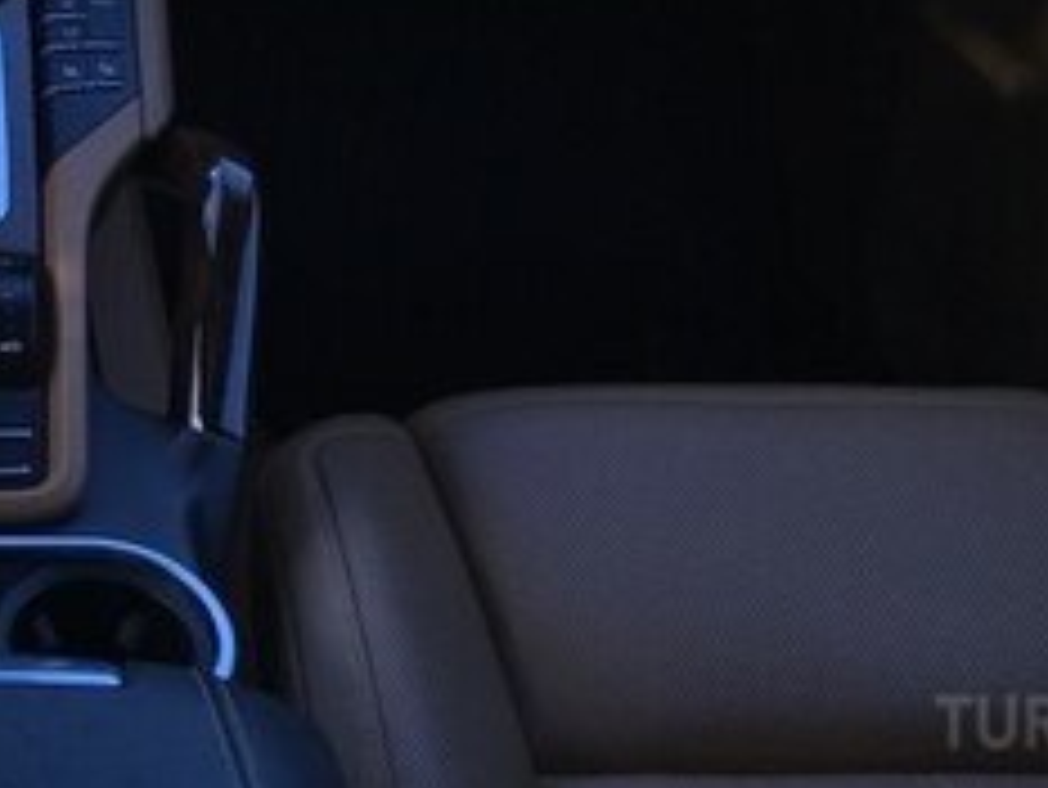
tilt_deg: -24.4
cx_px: -189
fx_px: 2484
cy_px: -313
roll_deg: +0.0
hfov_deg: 22.1
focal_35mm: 82
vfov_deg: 16.7
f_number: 2.2
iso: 25
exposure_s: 1/225
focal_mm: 4.15
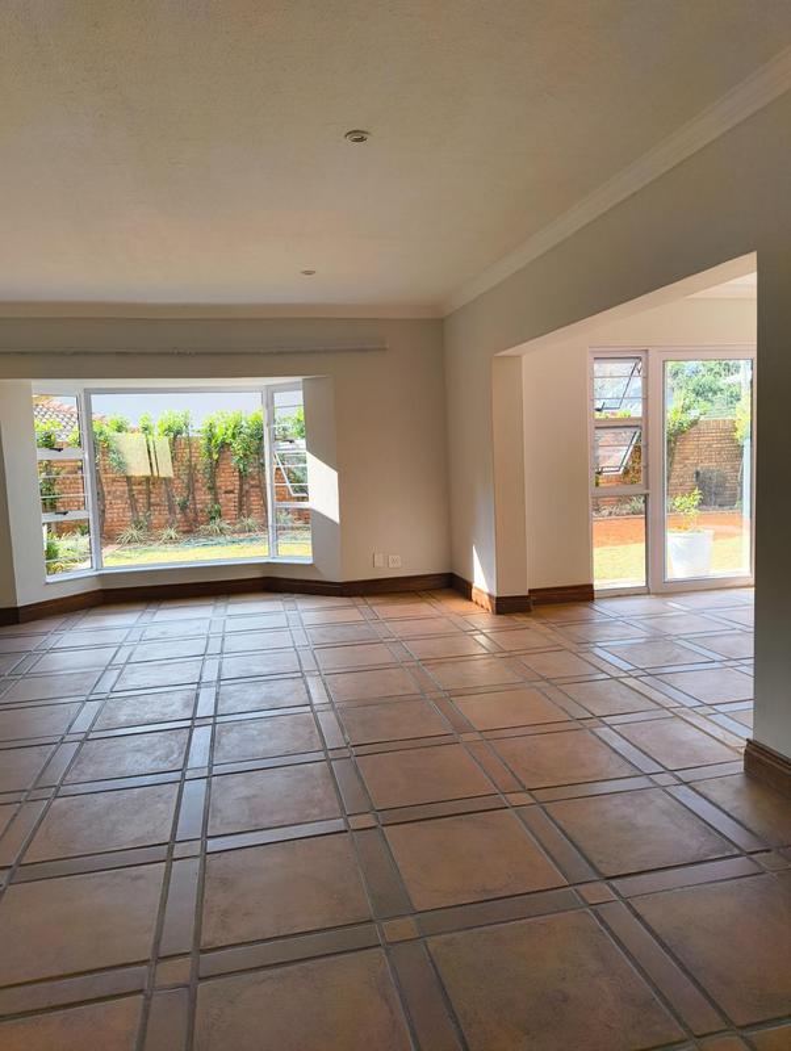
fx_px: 730
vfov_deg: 71.5
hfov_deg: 56.9
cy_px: 526
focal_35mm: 24
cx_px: 396
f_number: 1.87
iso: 100
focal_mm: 5.56
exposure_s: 1/172
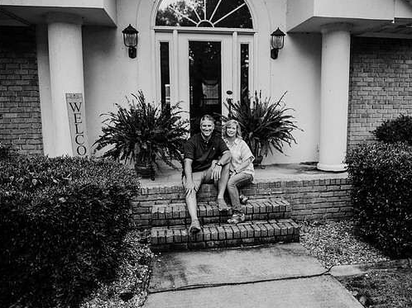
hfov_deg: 63.3
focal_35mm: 28
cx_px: 228
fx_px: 333
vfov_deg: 49.7
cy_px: 151
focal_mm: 24
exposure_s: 1/800
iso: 500
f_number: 2.5
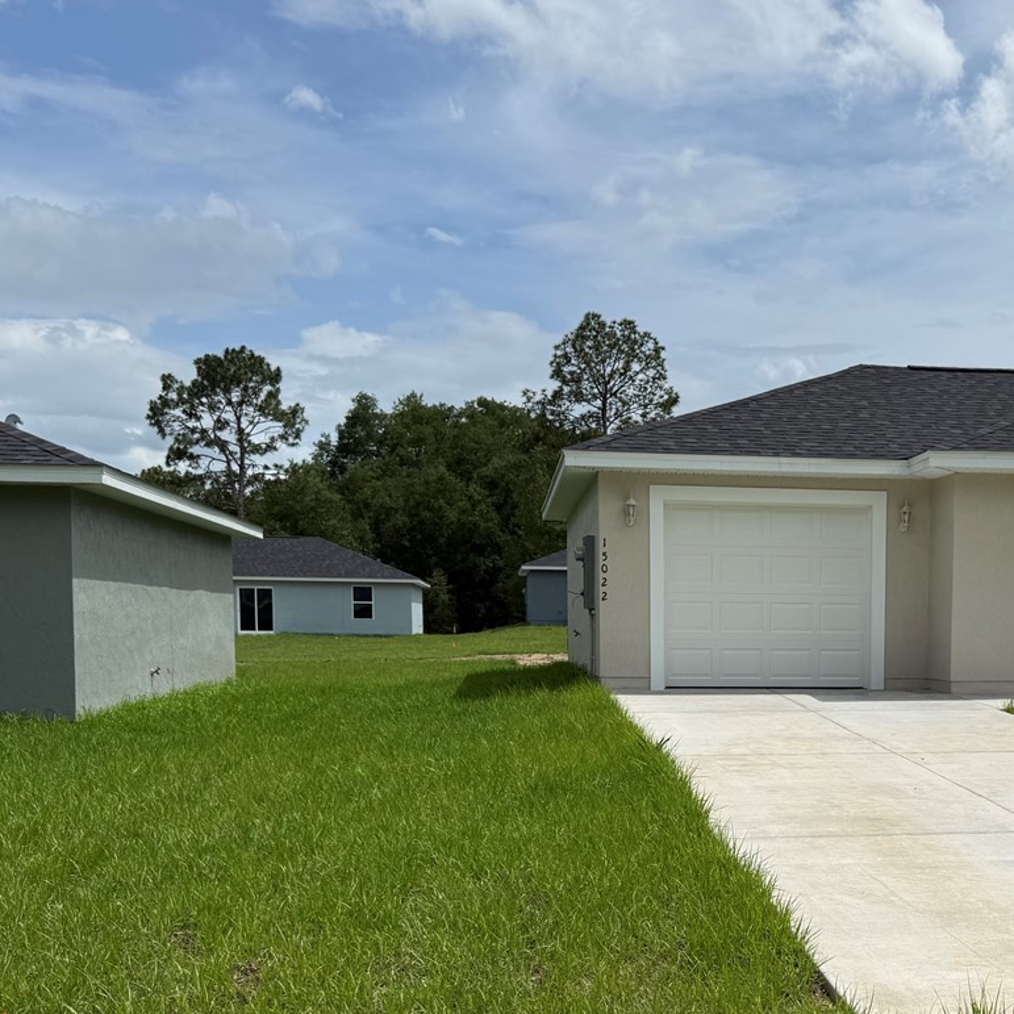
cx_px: 767
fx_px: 1458
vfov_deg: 37.5
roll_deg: +0.2
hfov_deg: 37.4
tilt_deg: -4.4
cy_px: 748
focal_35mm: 44
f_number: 1.78
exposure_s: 1/9091
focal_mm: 6.76
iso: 80
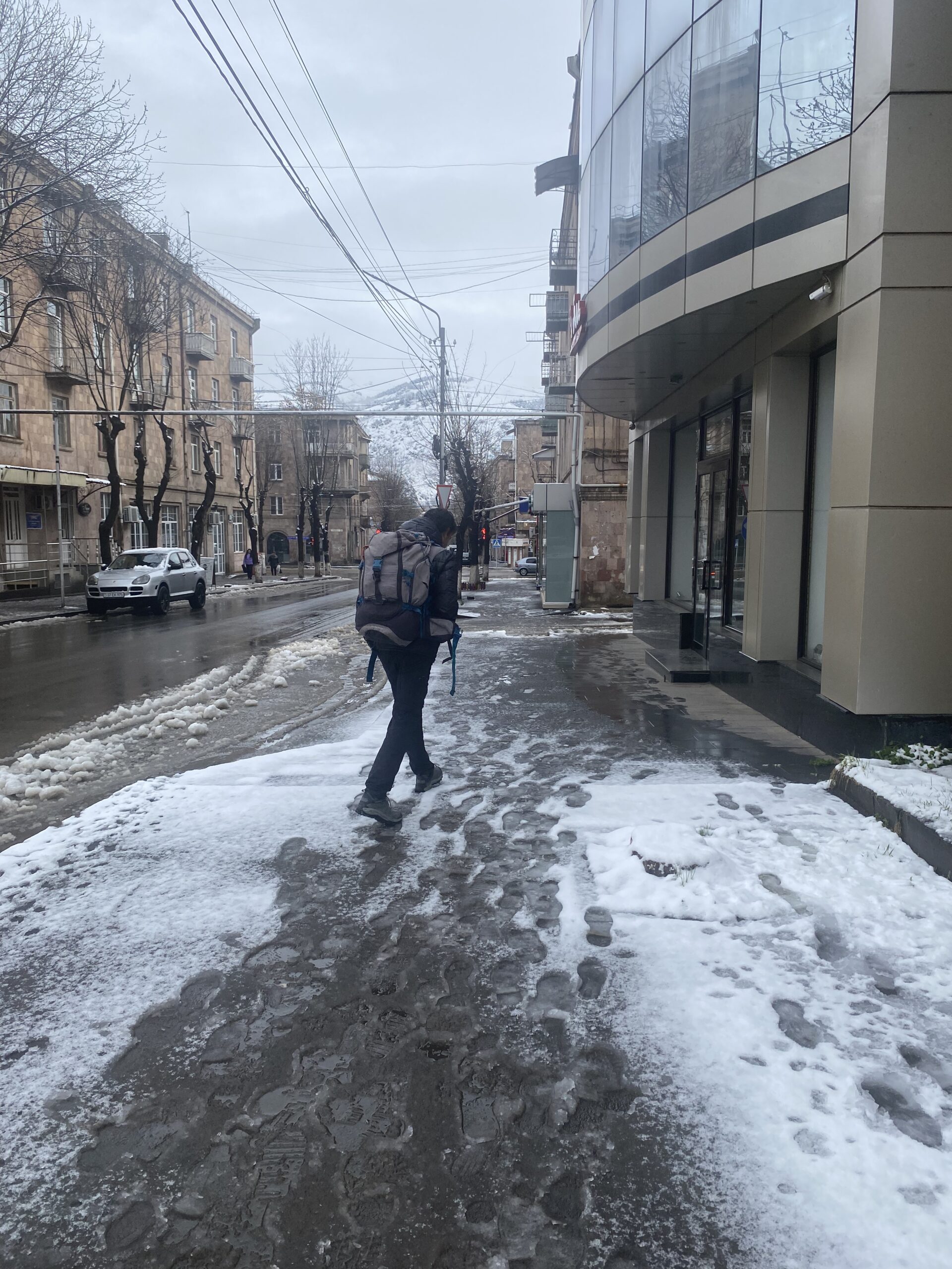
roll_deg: +0.2
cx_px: 476
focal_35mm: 26
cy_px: 634
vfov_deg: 67.3
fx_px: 953
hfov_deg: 53.1
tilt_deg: -6.7
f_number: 1.8
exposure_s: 1/2141
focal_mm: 4.25
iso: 32
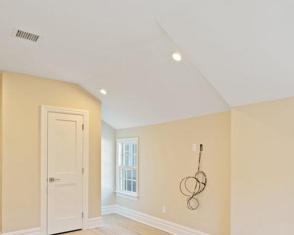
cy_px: 152
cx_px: 194
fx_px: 244
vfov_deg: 50.8
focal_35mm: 28
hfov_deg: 60.8
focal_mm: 16
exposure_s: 1/10
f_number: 5.6
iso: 250
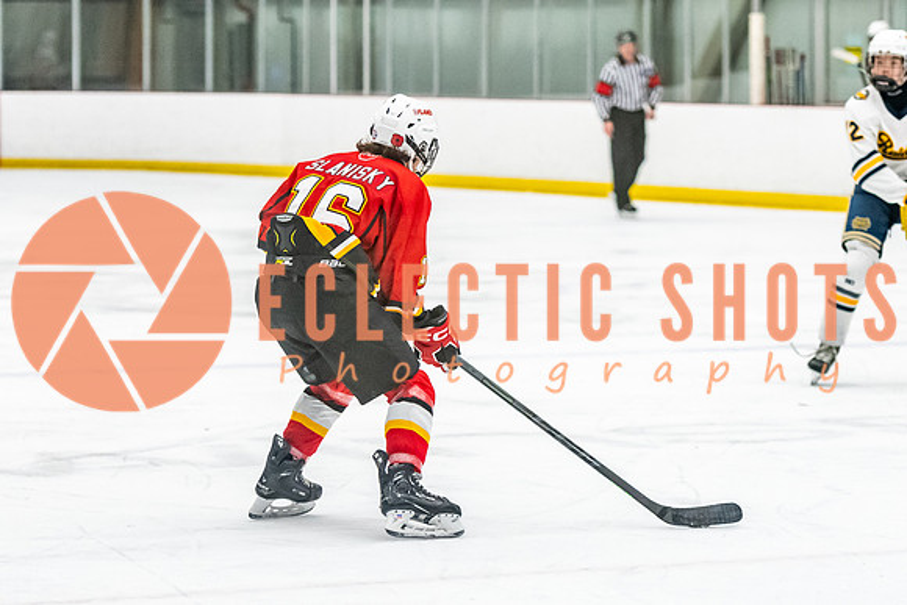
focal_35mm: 181
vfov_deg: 7.6
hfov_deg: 11.4
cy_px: 284
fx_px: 4559
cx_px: 416
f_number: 2.8
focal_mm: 98
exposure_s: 1/800
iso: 3200
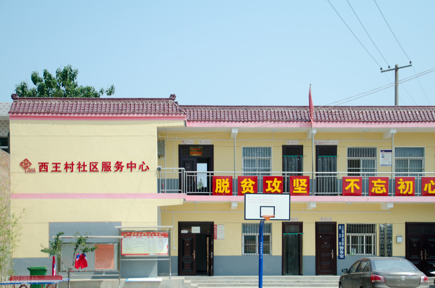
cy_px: 144
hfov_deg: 35.1
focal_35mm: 57
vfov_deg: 23.7
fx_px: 687
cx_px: 218
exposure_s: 1/640
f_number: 4.5
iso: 100
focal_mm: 38
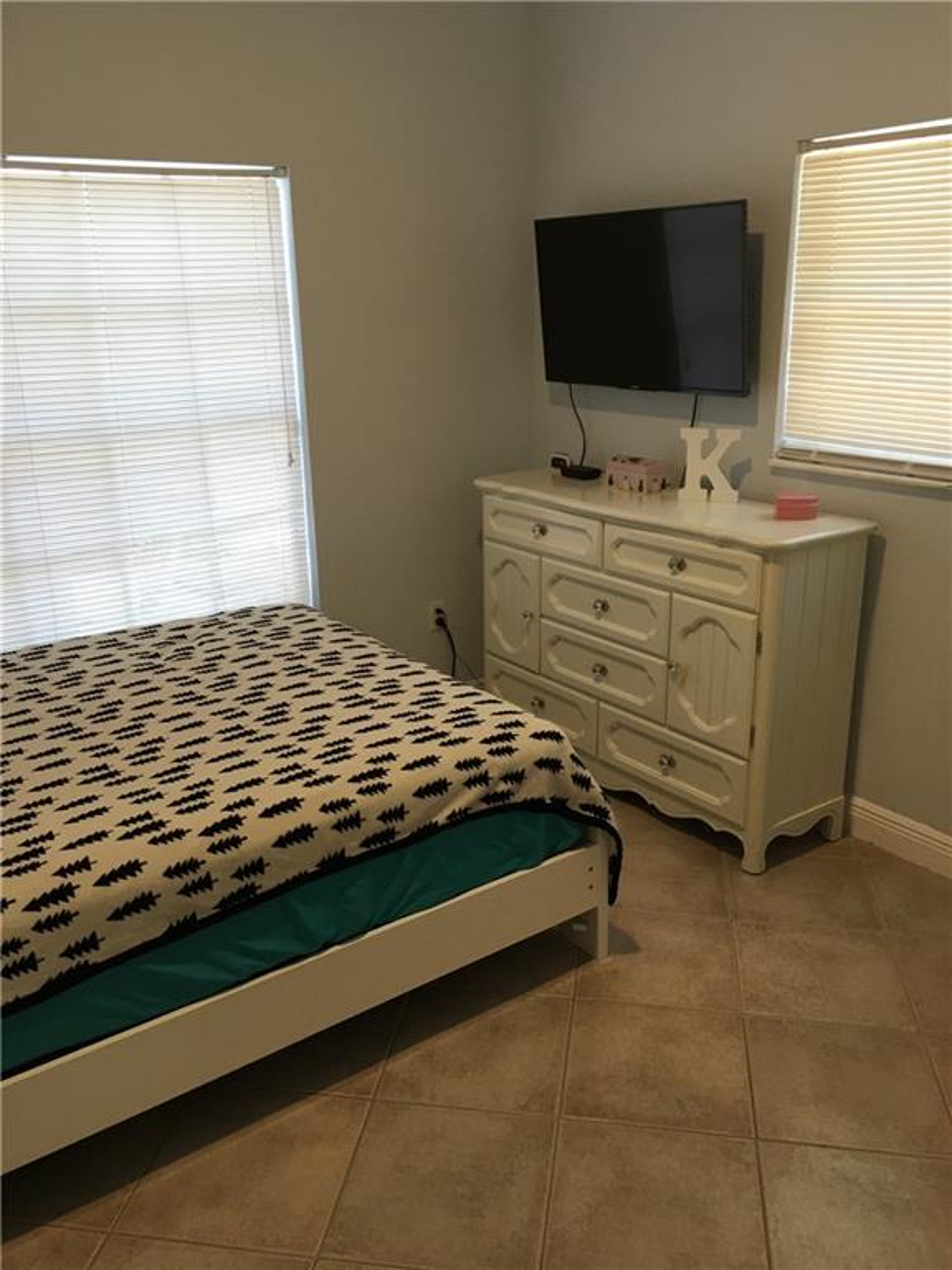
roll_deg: +1.2
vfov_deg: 61.7
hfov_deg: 48.2
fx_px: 1063
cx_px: 476
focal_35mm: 29
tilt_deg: -17.0
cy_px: 635
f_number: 2.2
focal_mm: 4.15
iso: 25
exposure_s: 1/15
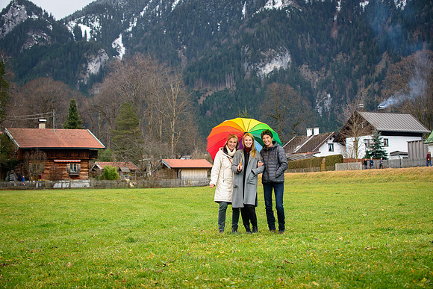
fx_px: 871
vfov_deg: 18.8
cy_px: 139
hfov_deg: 27.9
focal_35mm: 72
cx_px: 224
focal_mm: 70
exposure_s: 1/250
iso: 800
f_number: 5
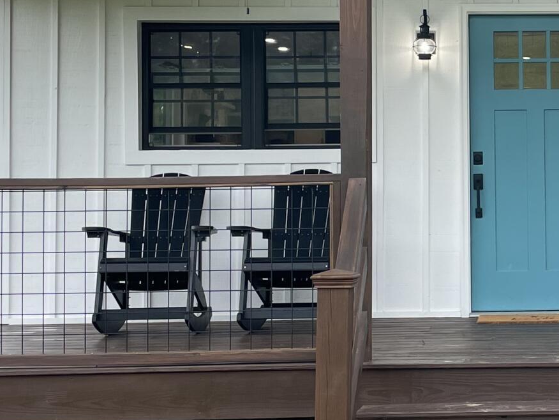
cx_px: 565
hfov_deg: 21.2
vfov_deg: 16.6
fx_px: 1437
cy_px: 163
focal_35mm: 89
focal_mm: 4.2
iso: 32
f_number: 1.6
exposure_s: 1/252
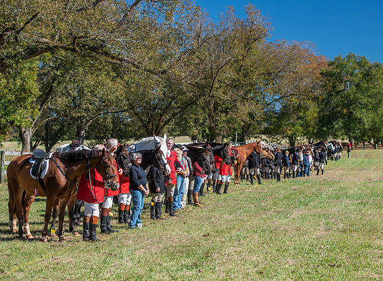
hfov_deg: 21.8
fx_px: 995
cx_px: 200
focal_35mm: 91
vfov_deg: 16.1
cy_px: 141
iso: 100
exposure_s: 1/200
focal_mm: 82
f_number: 5.6
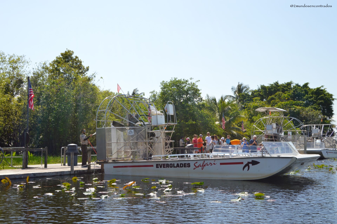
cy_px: 112
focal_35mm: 42
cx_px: 168
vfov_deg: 31.8
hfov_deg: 46.4
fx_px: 393
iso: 100
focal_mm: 28
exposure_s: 1/200
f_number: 10
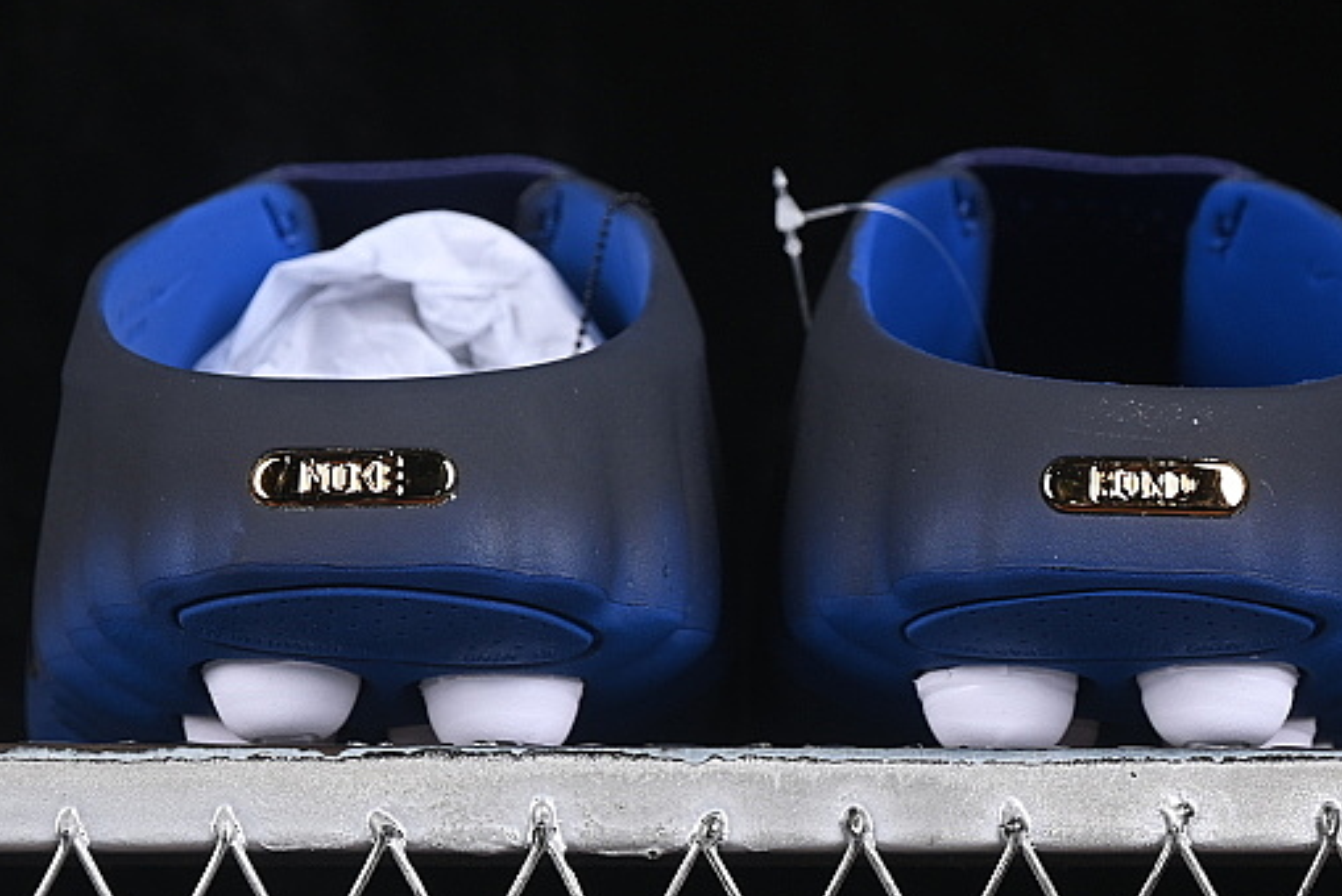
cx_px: 762
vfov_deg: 8.6
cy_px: 153
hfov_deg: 12.9
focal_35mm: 159
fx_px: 5930
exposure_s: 1/60
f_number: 6.3
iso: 160
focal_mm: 50
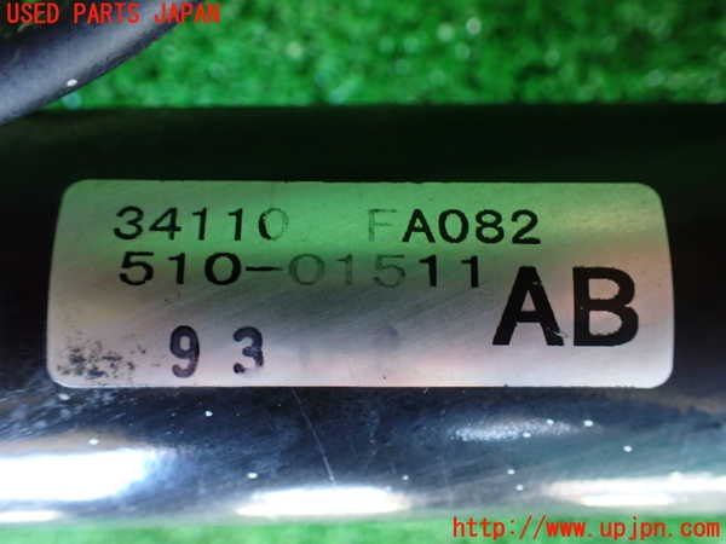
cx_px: 363
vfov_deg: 46.8
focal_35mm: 30
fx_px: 629
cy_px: 272
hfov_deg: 60.0
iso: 800
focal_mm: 5.4
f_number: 2.3
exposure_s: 1/80
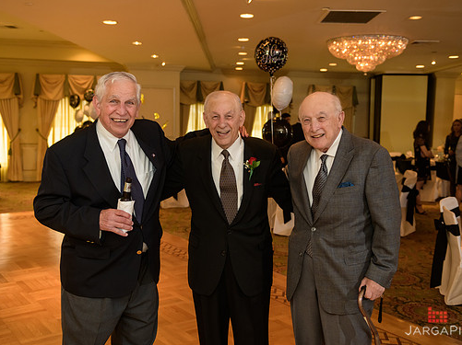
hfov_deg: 47.9
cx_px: 226
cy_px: 177
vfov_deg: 36.8
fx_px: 520
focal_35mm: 39
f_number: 3.2
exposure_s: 1/125
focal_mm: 35
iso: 1000
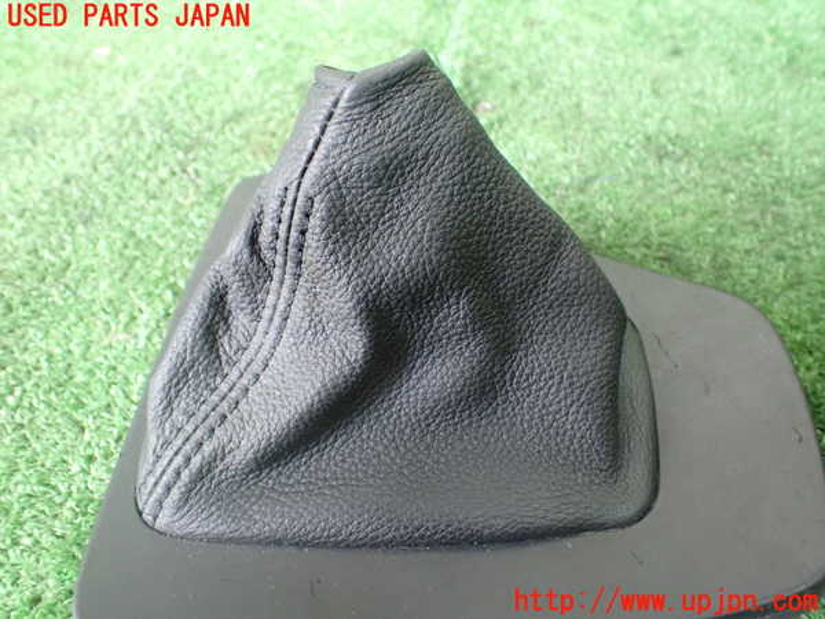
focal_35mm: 30
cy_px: 310
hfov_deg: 60.0
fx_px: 715
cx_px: 412
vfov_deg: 46.8
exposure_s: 1/60
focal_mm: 5.4
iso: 800
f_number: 2.3
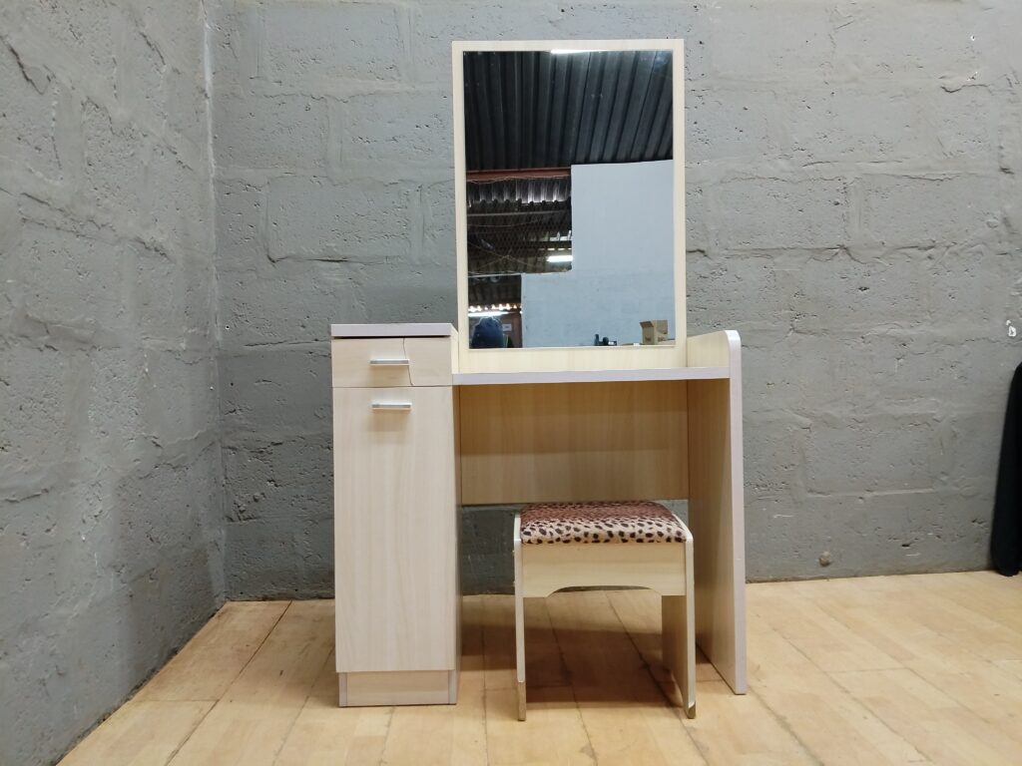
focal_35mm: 26
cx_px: 511
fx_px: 768
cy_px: 383
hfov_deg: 67.3
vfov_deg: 53.1
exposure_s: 1/20
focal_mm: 4.25
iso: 606
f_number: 1.8
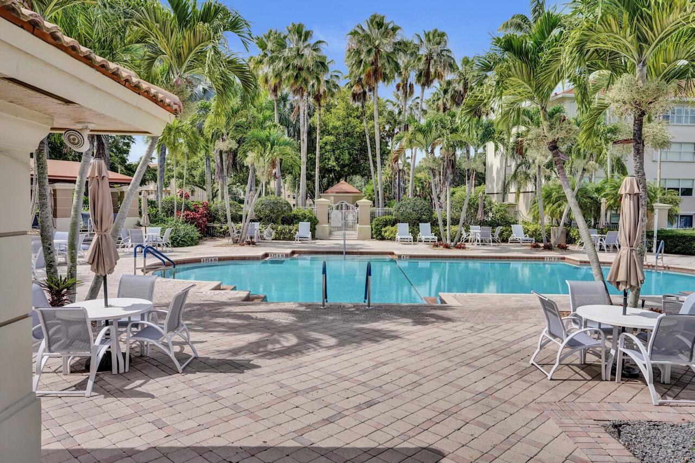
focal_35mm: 26
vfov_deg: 49.5
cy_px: 232
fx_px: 502
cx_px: 348
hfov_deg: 69.4
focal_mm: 26
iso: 800
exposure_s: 1/8000
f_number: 4.5
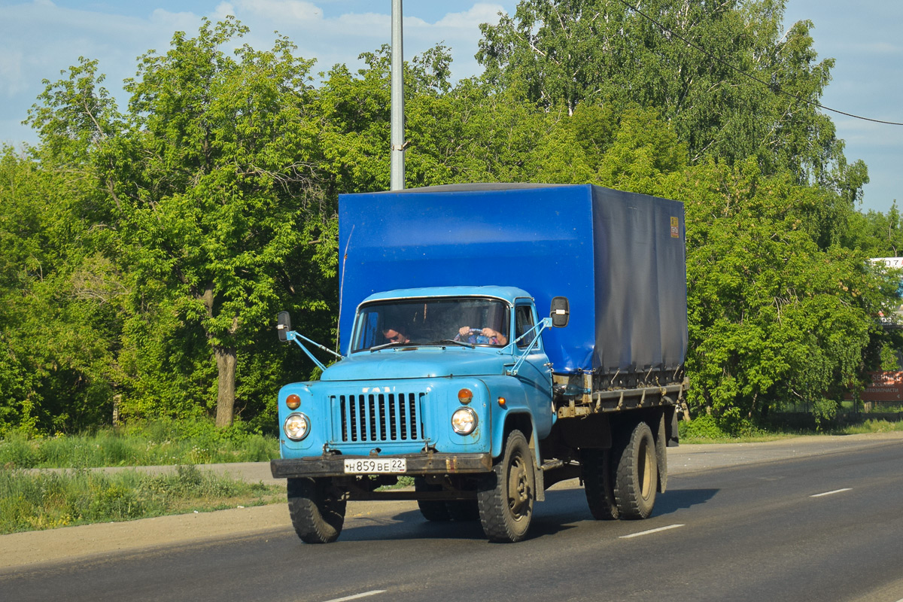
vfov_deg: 18.9
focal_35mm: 72
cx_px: 452
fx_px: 1806
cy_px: 301
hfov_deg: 28.1
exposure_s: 1/1000
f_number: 5.3
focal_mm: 48
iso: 200
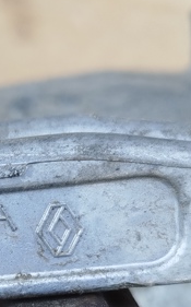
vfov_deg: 17.9
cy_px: 231
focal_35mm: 116
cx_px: -114
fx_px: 969
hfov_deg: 10.8
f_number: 1.7
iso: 64
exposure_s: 1/50
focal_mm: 5.31
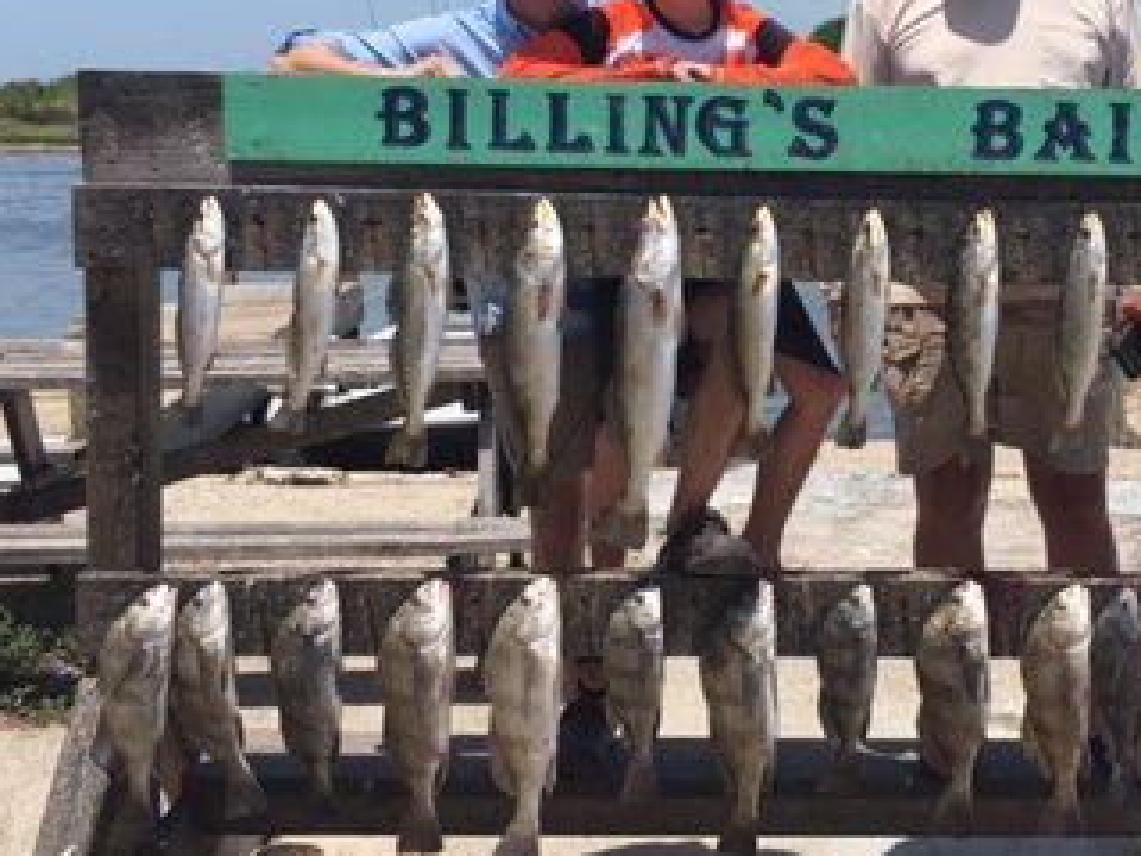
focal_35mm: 58
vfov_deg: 25.1
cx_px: 781
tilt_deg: -4.1
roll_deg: +1.4
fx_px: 1912
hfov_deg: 32.9
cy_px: 307
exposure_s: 1/1748
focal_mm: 4.15
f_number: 2.2
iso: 25
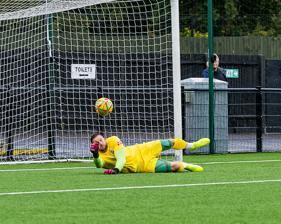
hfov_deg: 5.3
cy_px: 184
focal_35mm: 366
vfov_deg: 4.2
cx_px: 130
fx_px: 3046
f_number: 4
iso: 400
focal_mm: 130
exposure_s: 1/1250
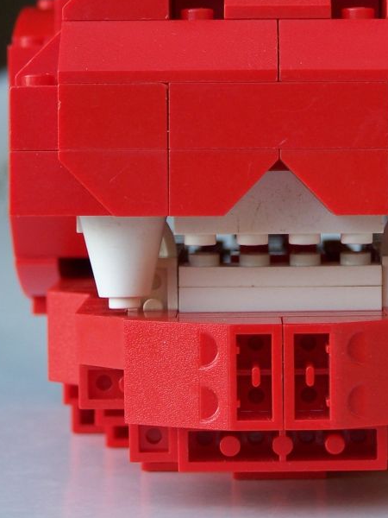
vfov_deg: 14.0
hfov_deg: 10.6
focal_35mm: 140
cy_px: 119
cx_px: 282
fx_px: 2092
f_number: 3.2
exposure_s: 1/90
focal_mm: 13.7
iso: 80
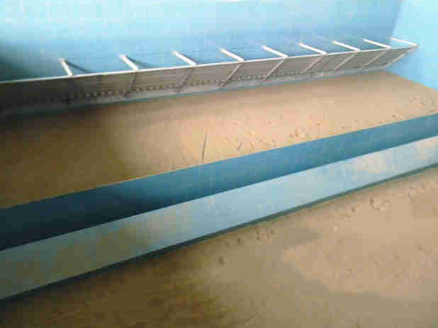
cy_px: 159
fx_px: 367
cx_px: 221
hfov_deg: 61.7
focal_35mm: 29
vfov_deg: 48.2
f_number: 3.5
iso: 400
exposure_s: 1/25
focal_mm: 5
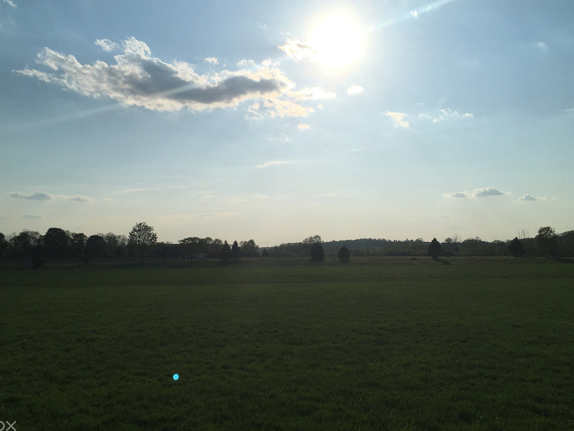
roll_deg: +1.0
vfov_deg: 40.7
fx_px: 580
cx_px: 255
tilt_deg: +3.1
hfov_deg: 52.5
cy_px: 228
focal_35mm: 35
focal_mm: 4.15
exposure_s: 1/8547
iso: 25
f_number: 2.2
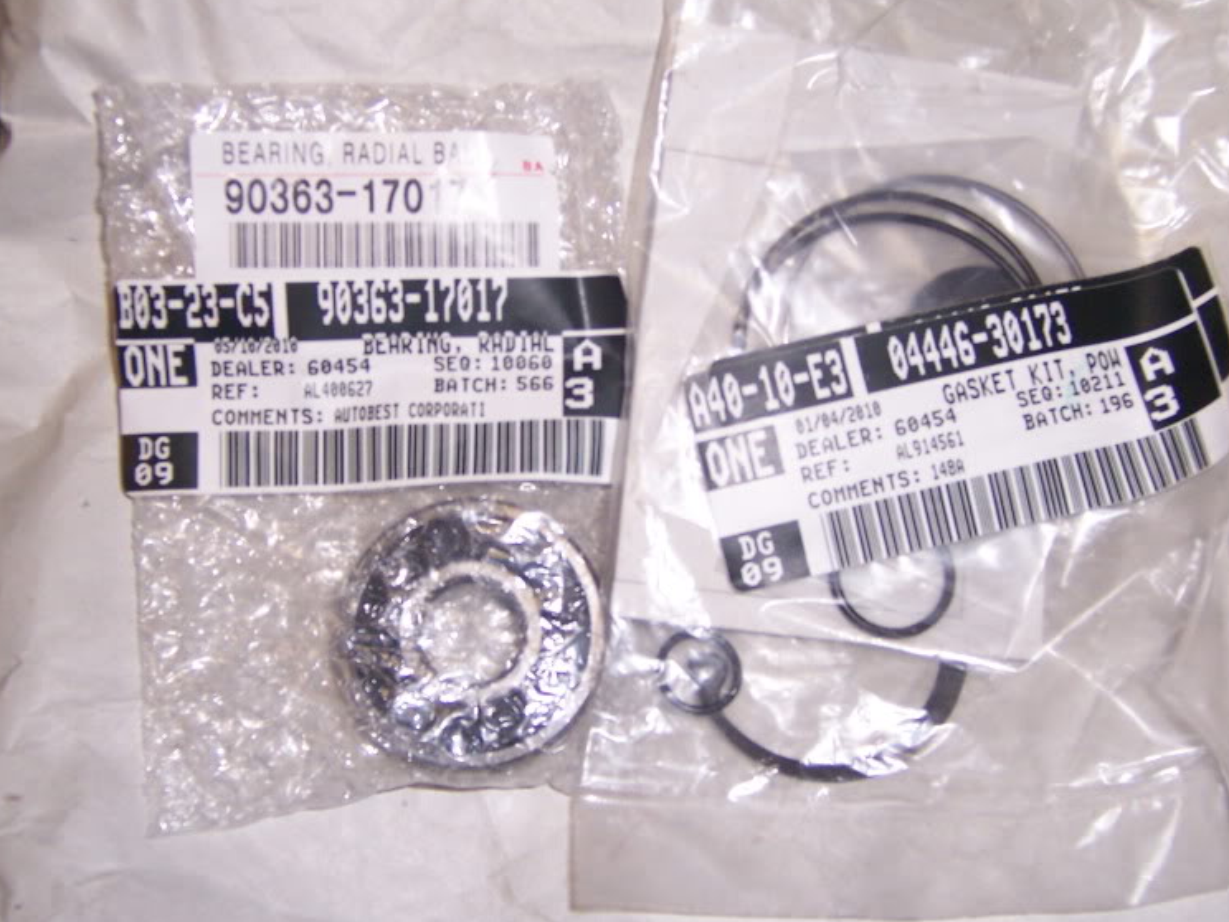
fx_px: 1527
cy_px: 459
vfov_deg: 33.6
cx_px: 619
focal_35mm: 43
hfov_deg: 43.9
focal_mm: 6.7
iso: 140
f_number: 3.4
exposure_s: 1/60
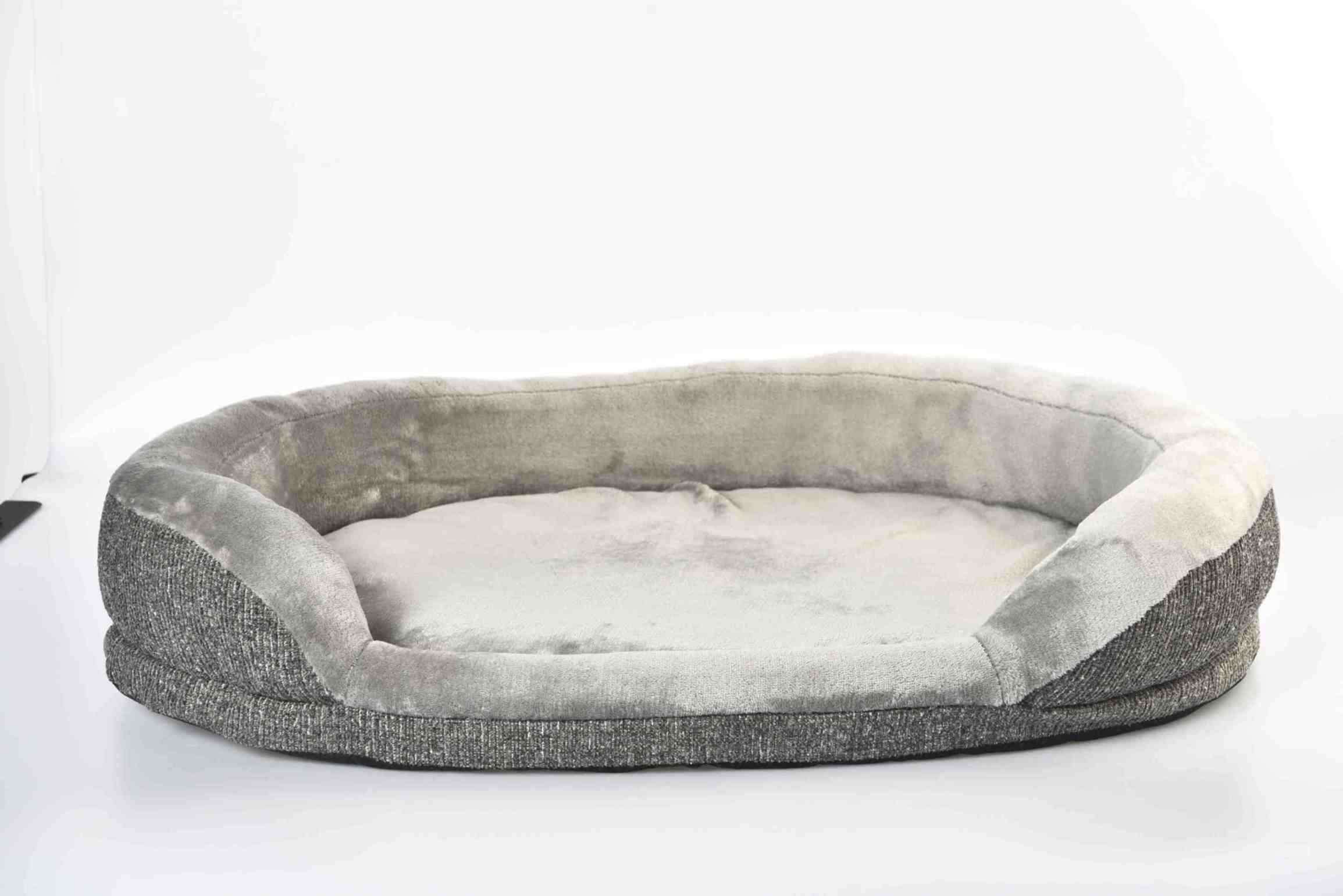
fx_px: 2425
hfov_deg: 30.9
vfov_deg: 20.9
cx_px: 672
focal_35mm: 65
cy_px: 448
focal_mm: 65
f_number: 10
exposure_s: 1/125
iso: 320
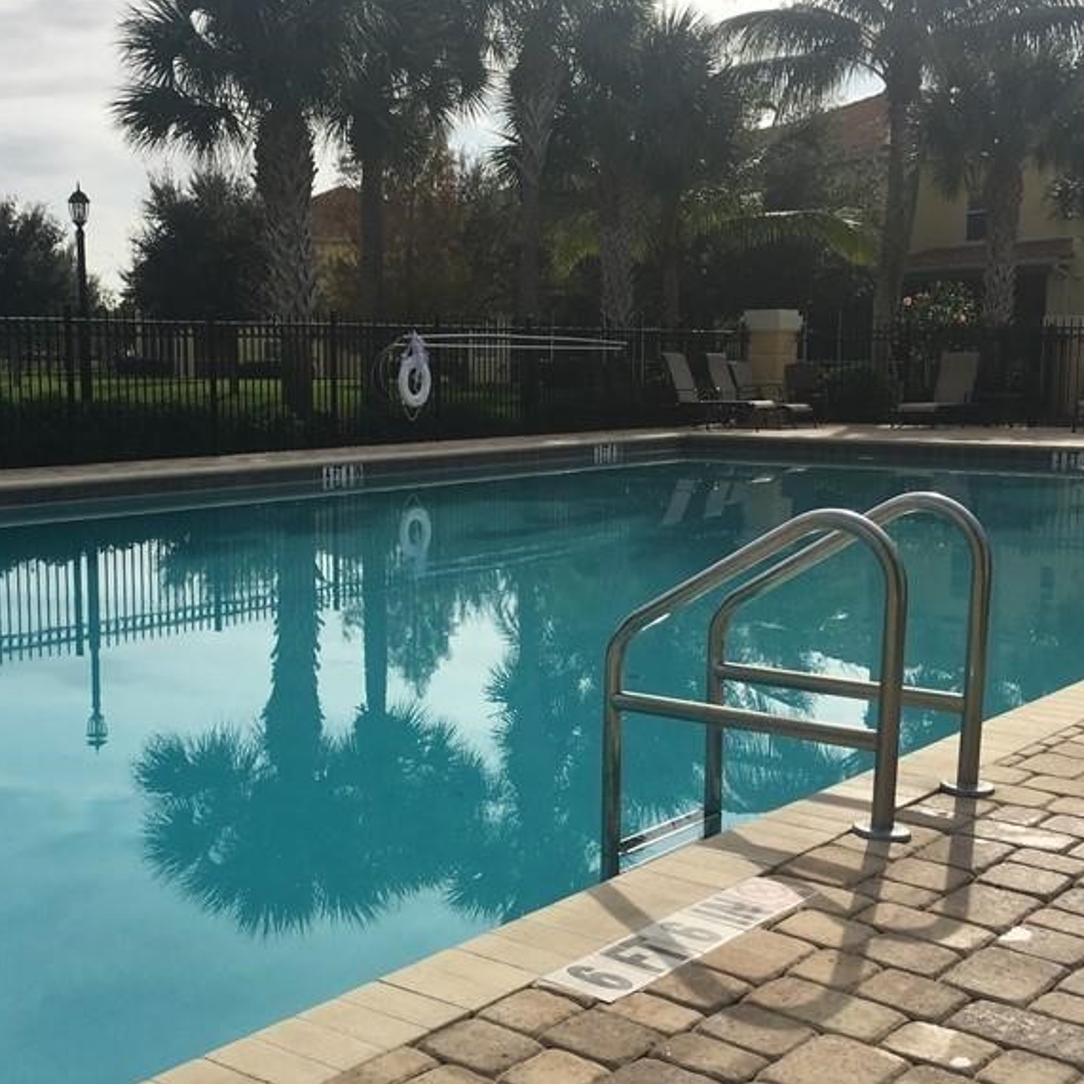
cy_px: 600
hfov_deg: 36.6
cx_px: 418
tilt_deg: -8.7
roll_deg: -0.8
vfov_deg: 36.8
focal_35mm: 46
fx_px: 1630
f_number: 2.2
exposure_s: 1/2564
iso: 25
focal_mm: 4.15
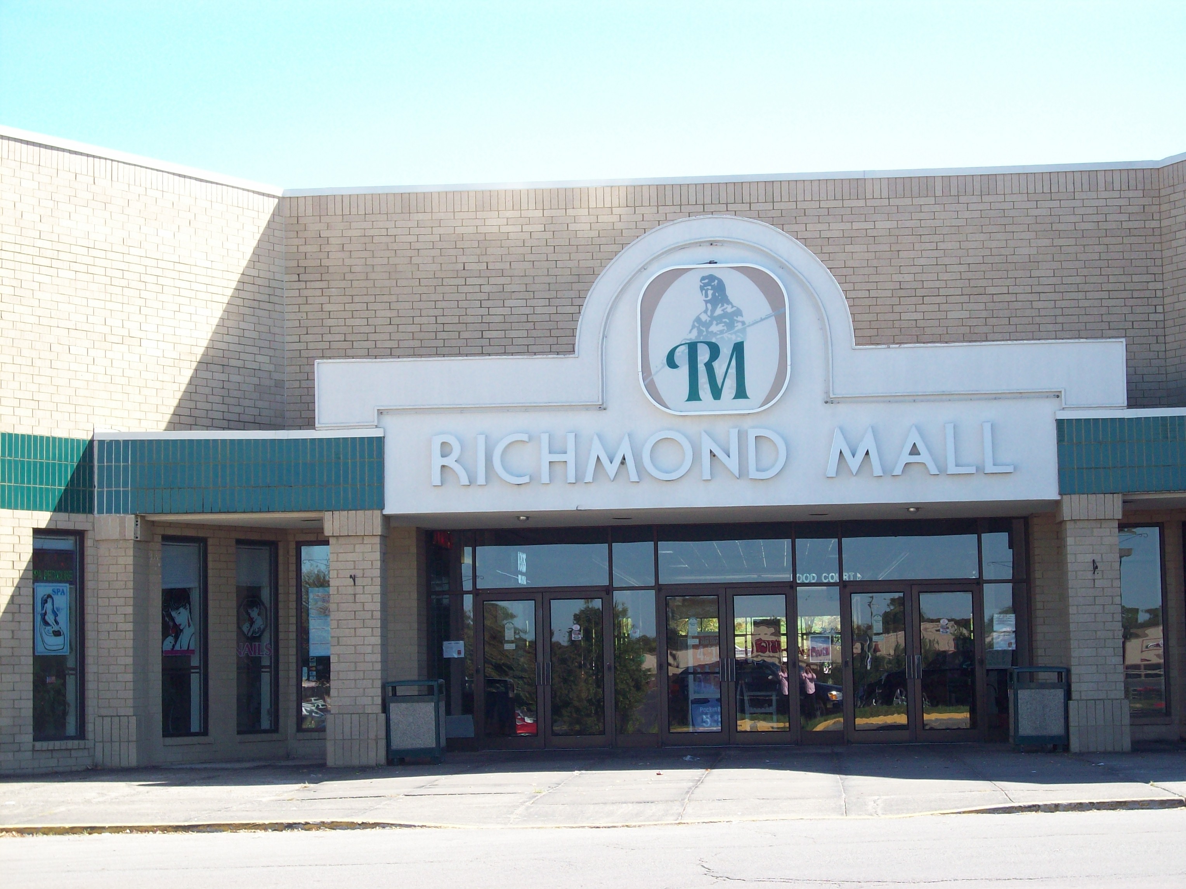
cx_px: 593
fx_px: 2638
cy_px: 444
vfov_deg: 19.1
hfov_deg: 25.3
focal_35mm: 77
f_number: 4.2
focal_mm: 12.8
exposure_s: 1/241
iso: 80
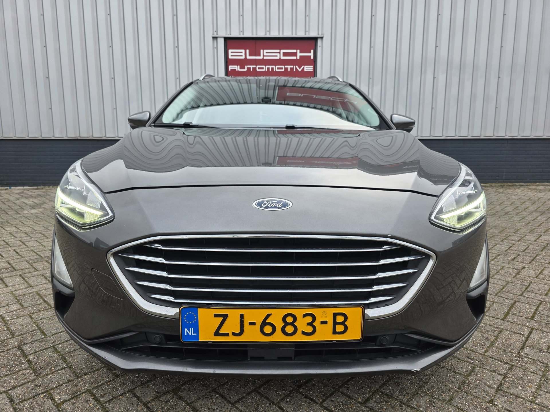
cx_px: 275
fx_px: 365
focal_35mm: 23
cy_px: 206
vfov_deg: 58.9
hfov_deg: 73.9
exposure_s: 1/180
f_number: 1.7
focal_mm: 6.3
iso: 40
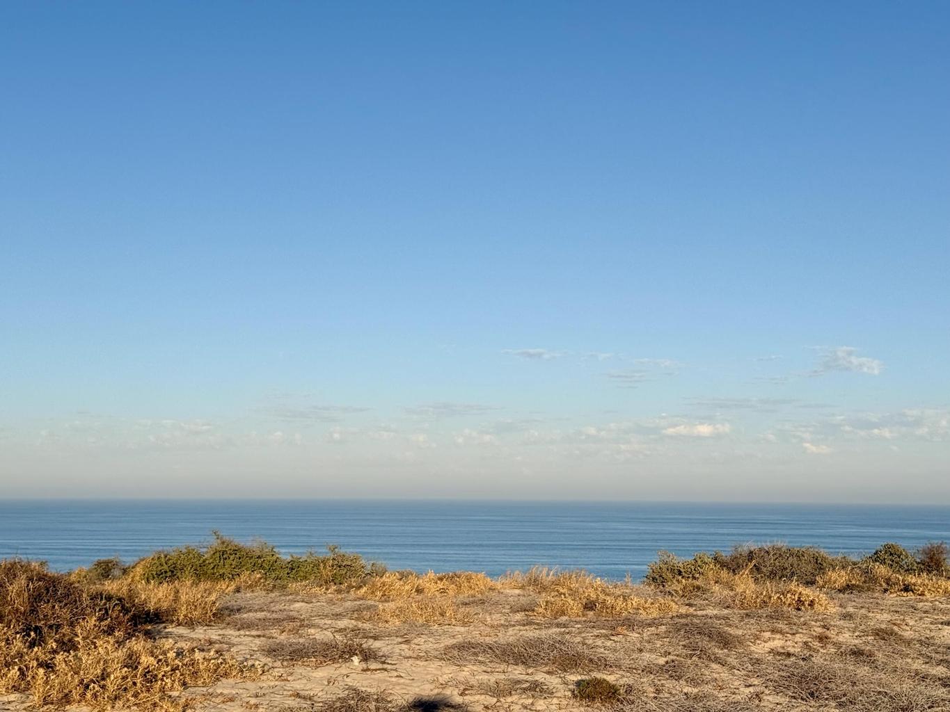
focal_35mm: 48
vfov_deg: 30.3
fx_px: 1317
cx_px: 475
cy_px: 356
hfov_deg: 39.7
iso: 64
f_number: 1.78
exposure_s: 1/6536
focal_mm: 6.76
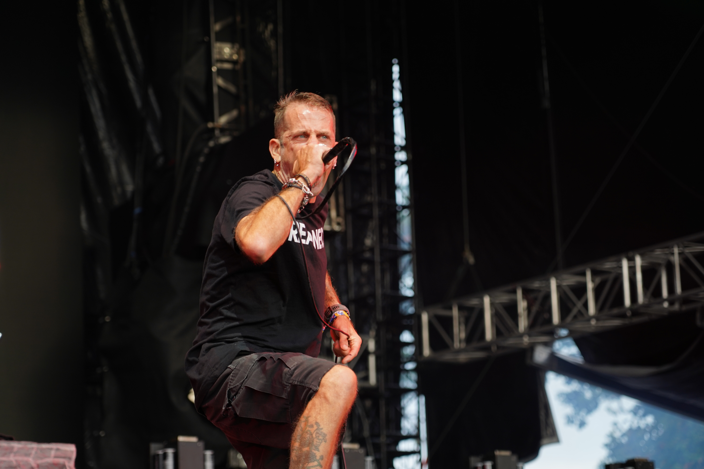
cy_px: 234
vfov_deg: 13.0
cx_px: 352
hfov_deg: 19.5
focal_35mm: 105
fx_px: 2053
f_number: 4
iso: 400
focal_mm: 105
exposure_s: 1/125
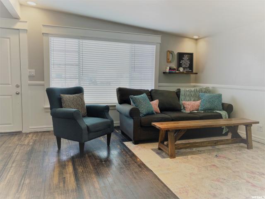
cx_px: 132
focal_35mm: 26
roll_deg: -2.2
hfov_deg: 67.3
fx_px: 199
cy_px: 100
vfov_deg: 53.1
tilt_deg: -4.6
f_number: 1.8
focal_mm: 4.25
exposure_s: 1/60
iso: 64
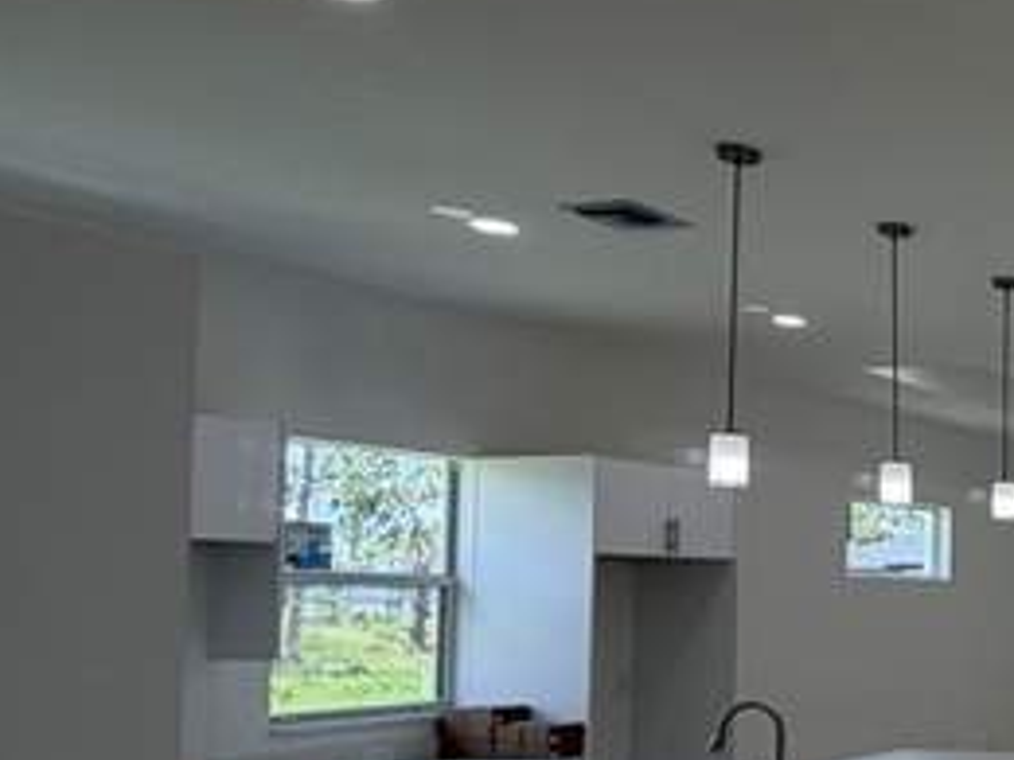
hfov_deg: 30.5
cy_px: 550
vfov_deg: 33.1
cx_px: 1424
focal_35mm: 43
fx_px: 1260
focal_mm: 2.22
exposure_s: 1/127
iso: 50
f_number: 2.2
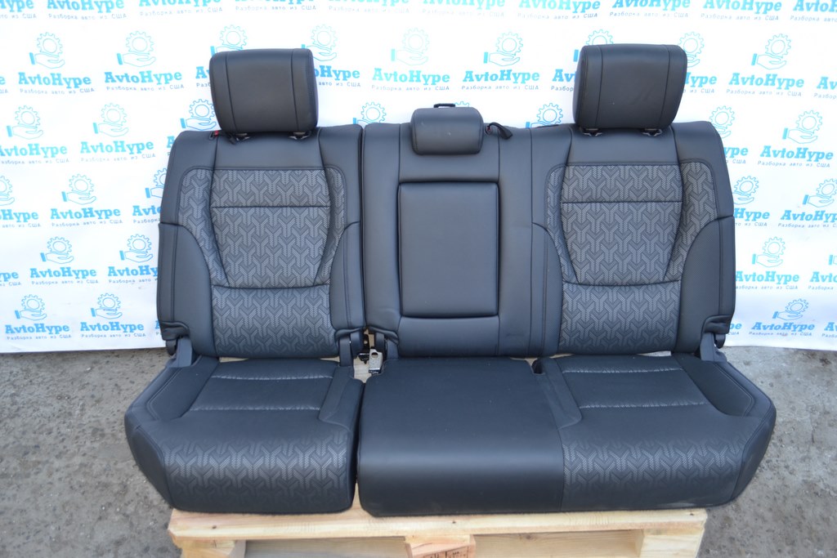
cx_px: 418
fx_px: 767
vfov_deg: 40.0
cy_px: 279
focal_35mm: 33
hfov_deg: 57.2
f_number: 4
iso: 280
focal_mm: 22
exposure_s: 1/125
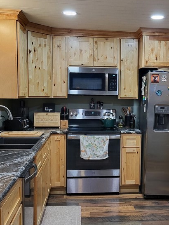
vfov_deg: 42.0
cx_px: 117
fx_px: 293
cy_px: 120
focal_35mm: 45
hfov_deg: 31.9
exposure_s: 1/120
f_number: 1.8
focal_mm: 5
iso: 250
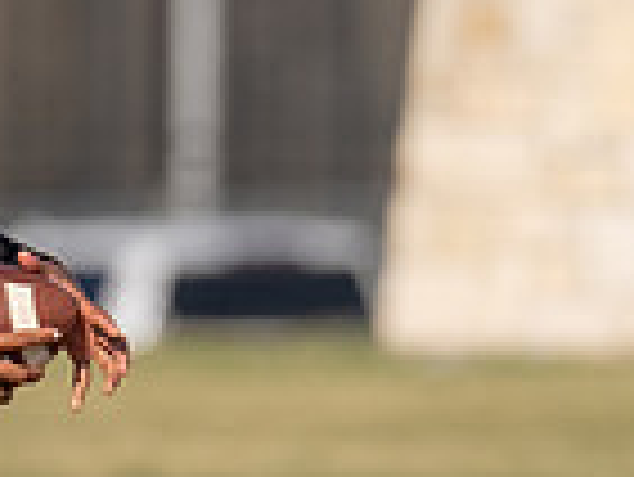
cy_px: 419
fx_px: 30759
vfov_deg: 0.9
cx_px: -164
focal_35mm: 1678
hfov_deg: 1.2
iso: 125
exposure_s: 1/3200
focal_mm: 200
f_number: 3.2
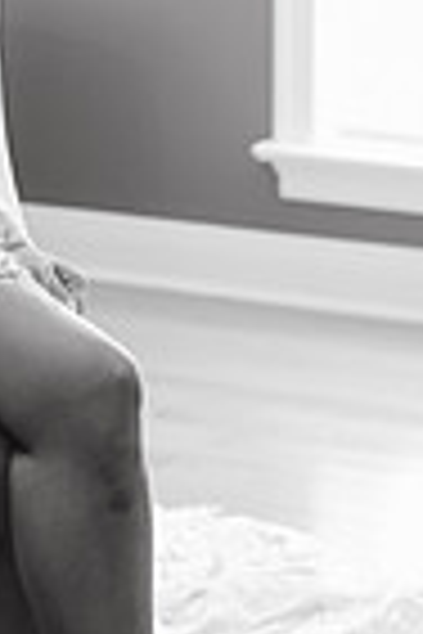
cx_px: 54
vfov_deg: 12.8
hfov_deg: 8.6
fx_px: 2820
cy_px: 99
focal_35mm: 160
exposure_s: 1/160
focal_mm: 50
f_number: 2.5
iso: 1250
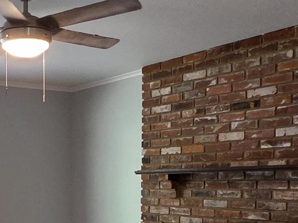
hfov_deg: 32.7
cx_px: -12
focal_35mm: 53
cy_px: 222
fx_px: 456
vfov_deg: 26.1
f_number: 2.2
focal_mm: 2.2
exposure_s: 1/60
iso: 640
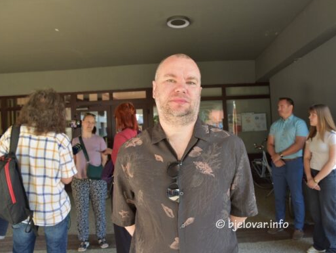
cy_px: 122
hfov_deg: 65.1
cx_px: 189
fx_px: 262
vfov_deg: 51.4
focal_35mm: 27
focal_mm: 24
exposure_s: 1/100
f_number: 5
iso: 800
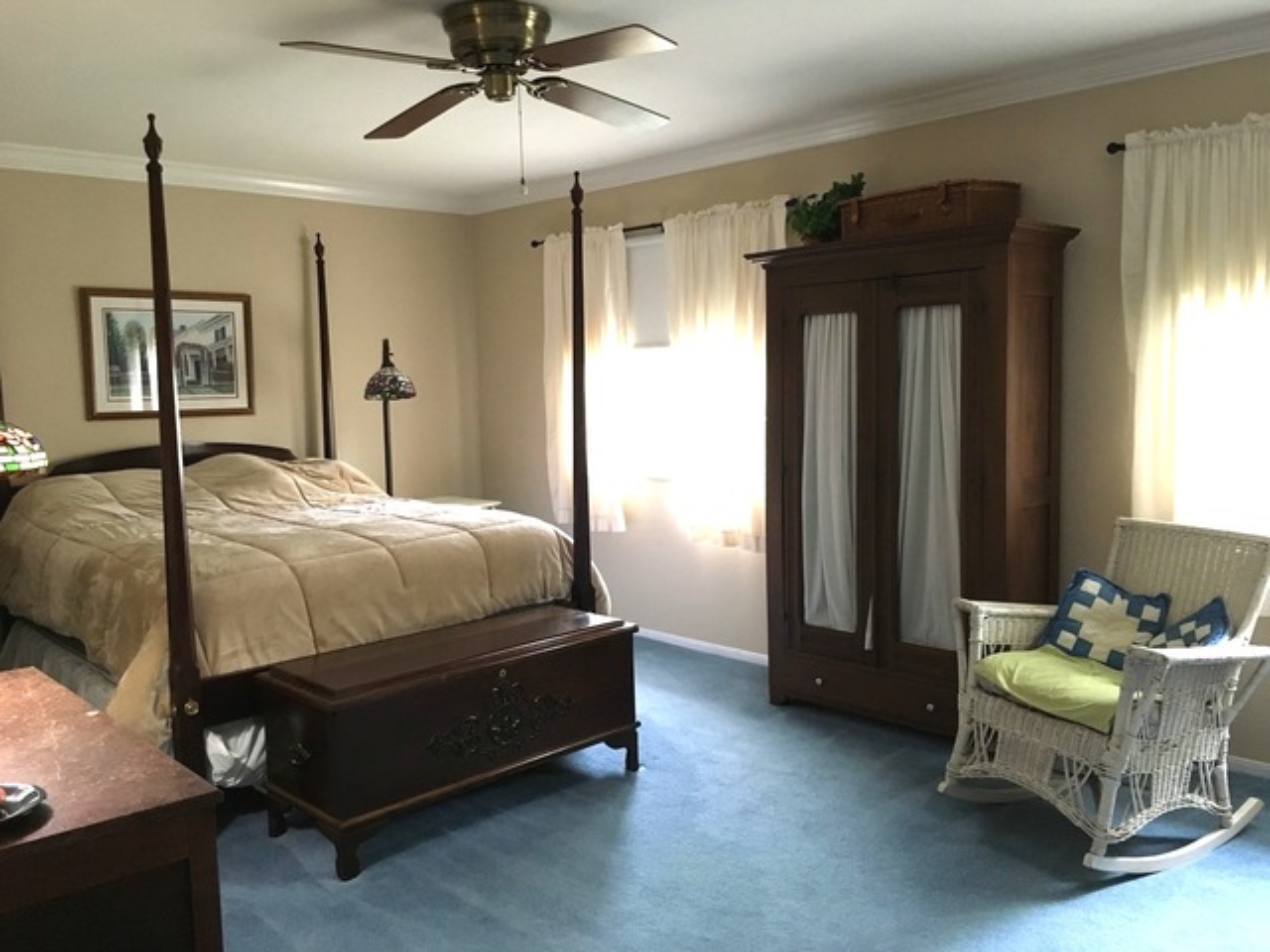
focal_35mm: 29
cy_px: 476
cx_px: 635
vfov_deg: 48.2
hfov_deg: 61.7
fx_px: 1064
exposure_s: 1/15
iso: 200
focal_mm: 4.15
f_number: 2.2
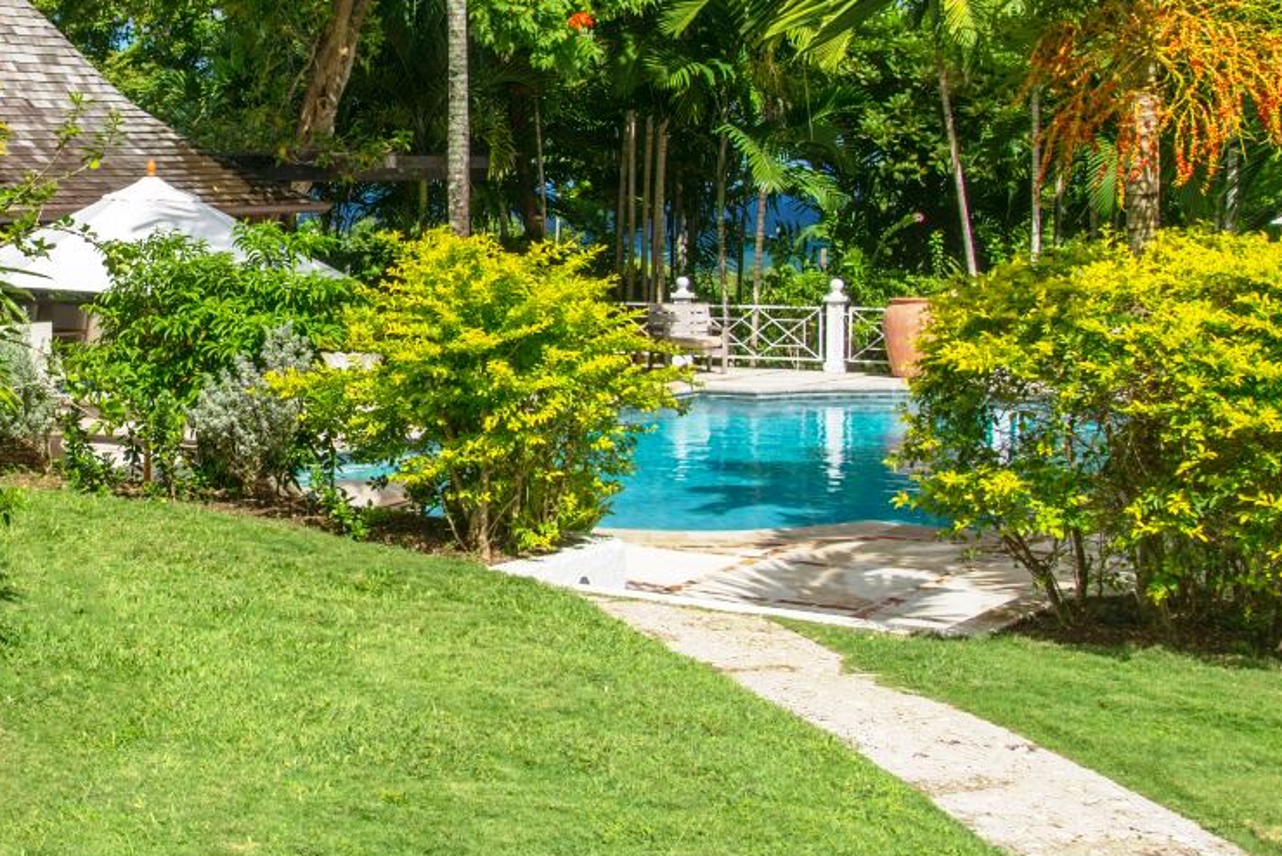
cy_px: 276
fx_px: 2387
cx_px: 61
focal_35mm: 67
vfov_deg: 20.3
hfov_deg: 28.6
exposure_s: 1/200
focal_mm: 31
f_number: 10
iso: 200
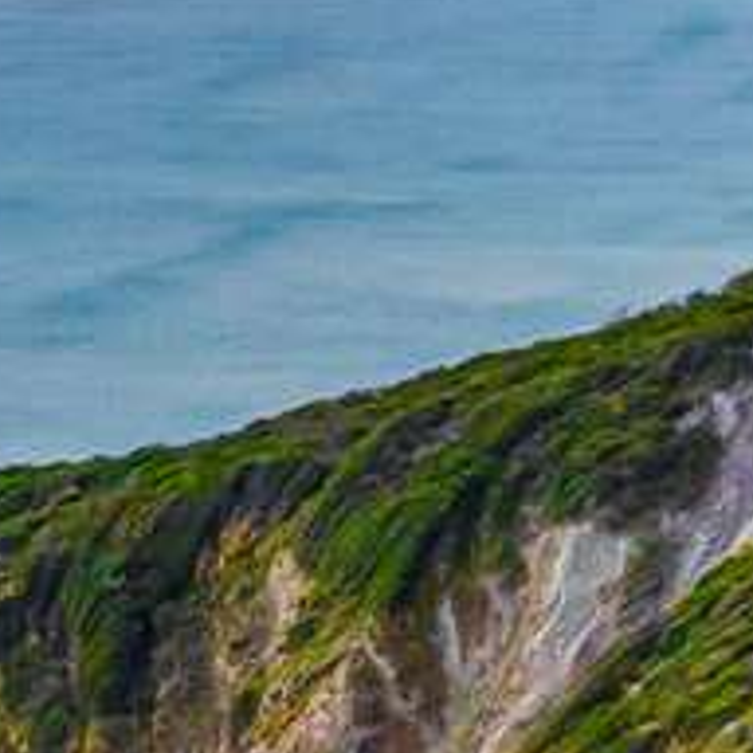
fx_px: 5857
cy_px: 1665
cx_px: -1192
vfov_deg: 7.0
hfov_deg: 6.9
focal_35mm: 238
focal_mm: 10.26
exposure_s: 1/60
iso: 100
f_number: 8
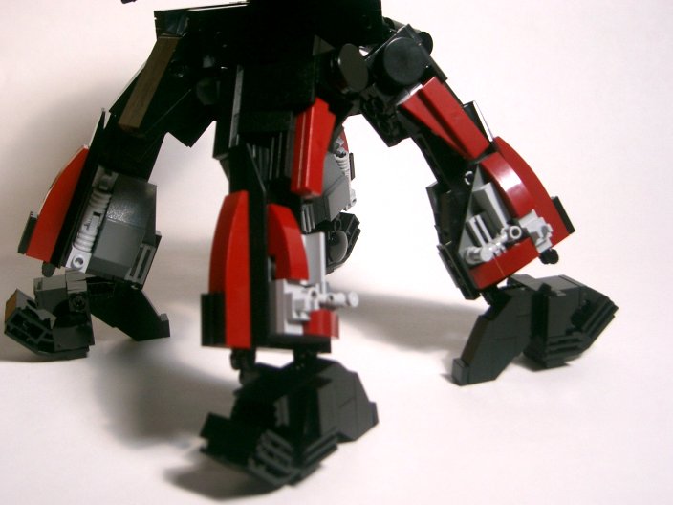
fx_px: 855
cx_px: 336
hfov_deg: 42.9
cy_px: 252
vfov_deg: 32.9
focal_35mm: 44
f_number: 3
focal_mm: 9.2
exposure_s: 1/100
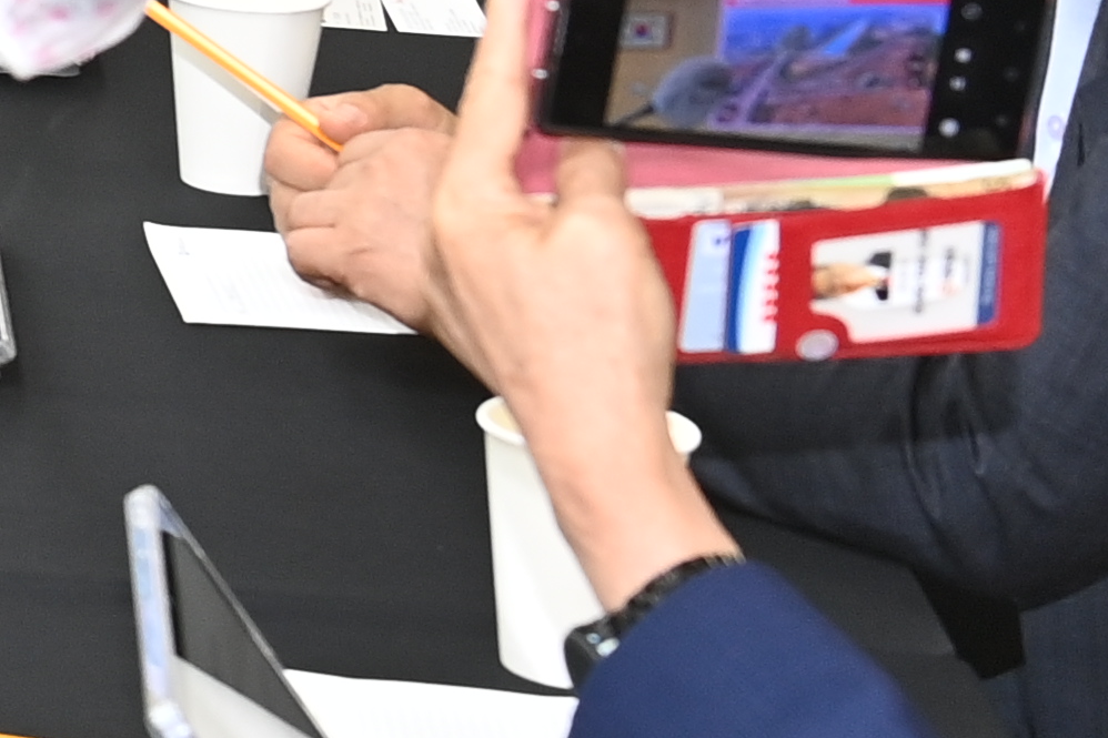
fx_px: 6523
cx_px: -1581
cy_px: -414
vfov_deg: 6.4
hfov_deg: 8.8
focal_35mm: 212
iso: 800
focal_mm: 38
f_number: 5.6
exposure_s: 1/100
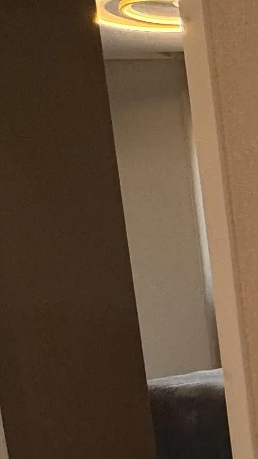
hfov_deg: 10.4
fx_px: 864
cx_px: 822
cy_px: 404
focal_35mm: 71
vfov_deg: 28.7
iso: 64
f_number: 2.2
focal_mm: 2.22
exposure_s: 1/120
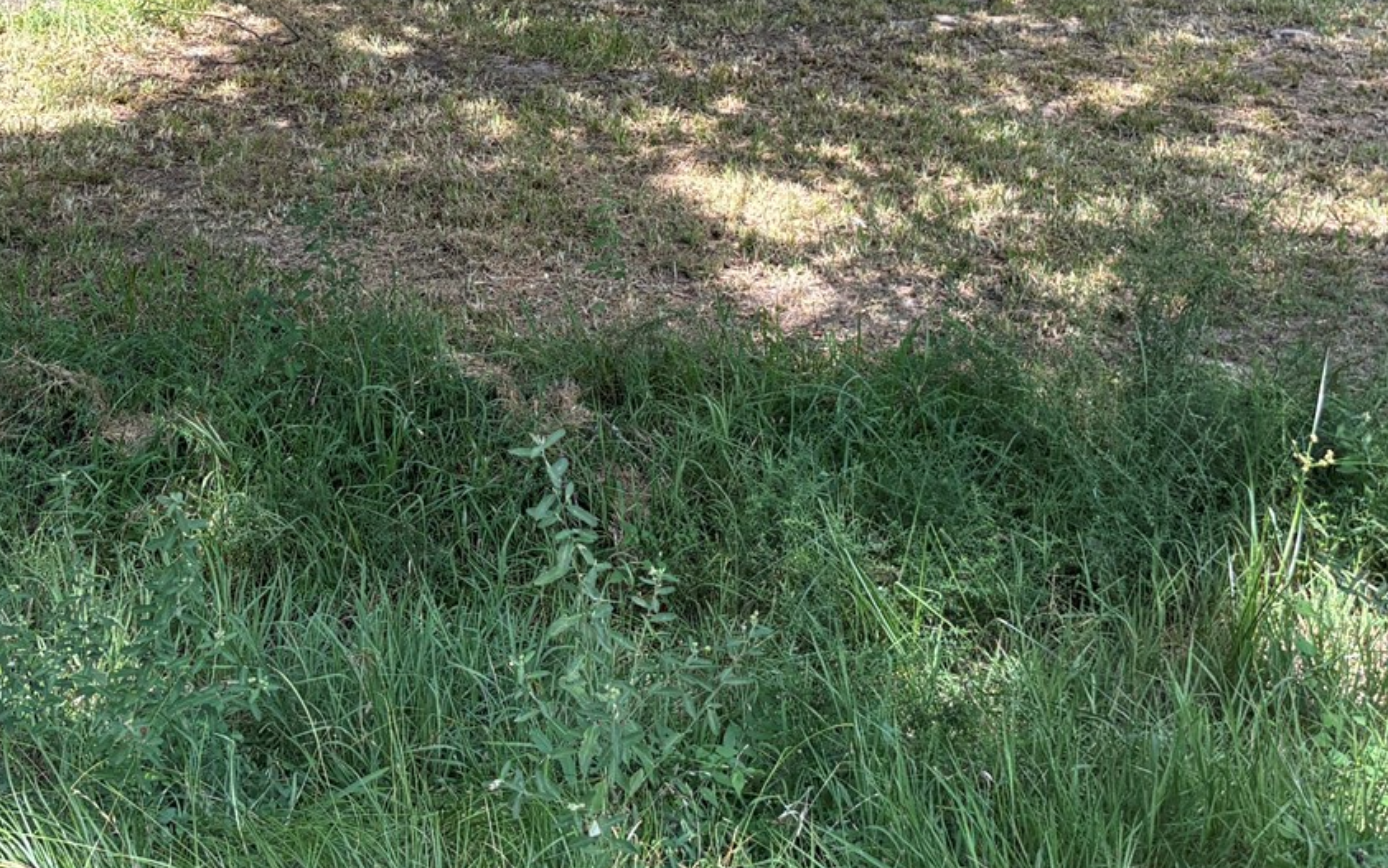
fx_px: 2535
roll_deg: -0.7
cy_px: -12
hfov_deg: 30.4
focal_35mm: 67
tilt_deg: -10.5
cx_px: 467
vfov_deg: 18.9
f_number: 1.6
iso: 64
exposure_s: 1/612
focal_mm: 5.96
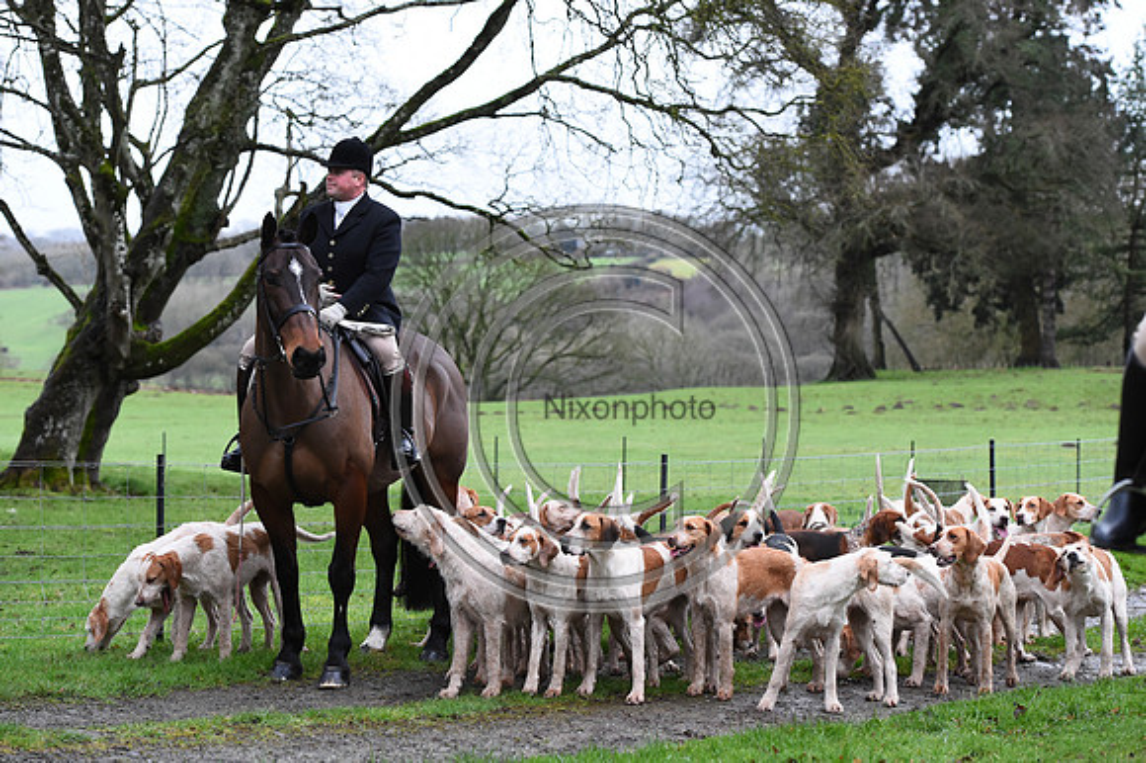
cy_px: 382
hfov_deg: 23.7
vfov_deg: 15.9
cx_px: 573
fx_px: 2736
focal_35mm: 86
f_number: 4.5
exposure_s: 1/1250
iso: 3200
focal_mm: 86
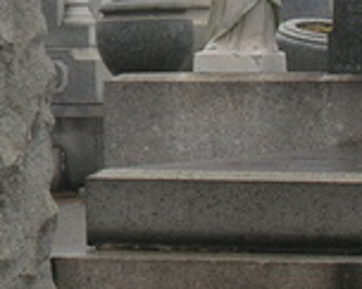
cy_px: -60
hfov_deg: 5.3
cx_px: -186
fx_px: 3871
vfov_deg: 4.3
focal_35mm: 362
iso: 50
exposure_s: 1/34.5
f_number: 4.2
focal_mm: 18
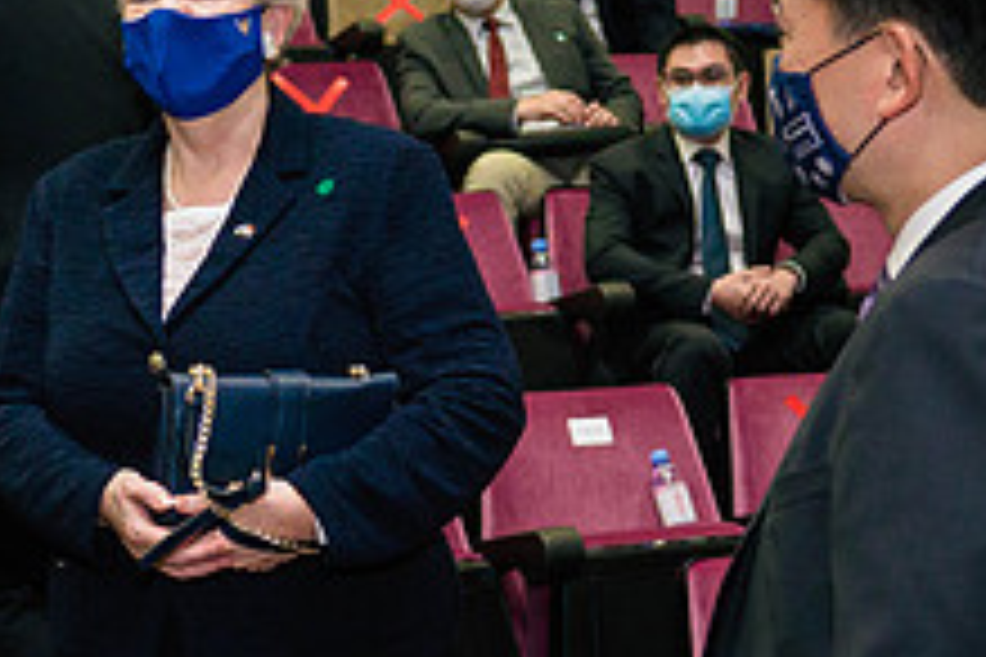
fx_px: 2492
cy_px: 376
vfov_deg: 15.0
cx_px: 288
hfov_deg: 22.2
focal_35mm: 91
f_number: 1.8
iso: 1250
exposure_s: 1/100
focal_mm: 16
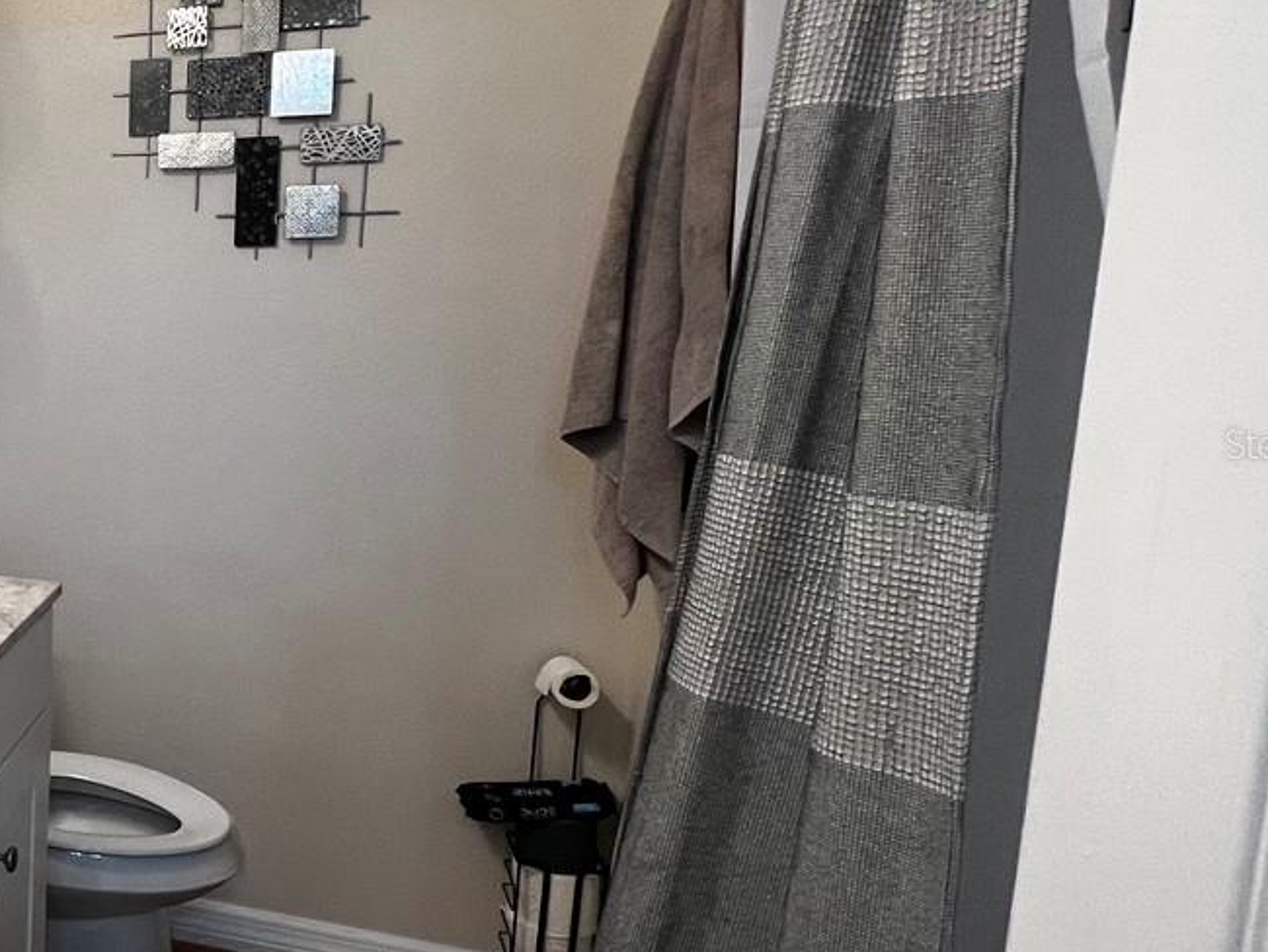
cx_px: -152
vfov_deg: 44.2
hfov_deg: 43.1
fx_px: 1173
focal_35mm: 32
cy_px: 443
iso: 160
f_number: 1.8
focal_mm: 1.57
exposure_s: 1/60
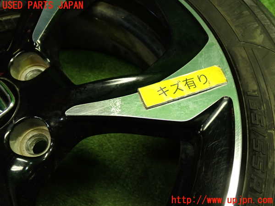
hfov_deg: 51.4
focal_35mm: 36
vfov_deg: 39.7
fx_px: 286
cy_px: 103
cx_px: 138
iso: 250
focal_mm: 6.37
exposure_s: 1/40
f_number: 2.5
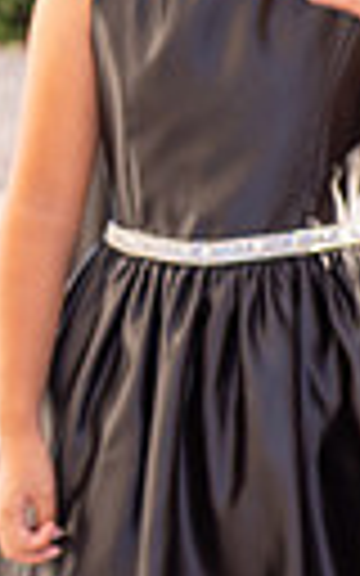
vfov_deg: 6.5
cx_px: -423
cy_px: 11
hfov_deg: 4.0
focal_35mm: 323
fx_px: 5070
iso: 400
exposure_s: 1/200
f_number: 5
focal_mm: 70
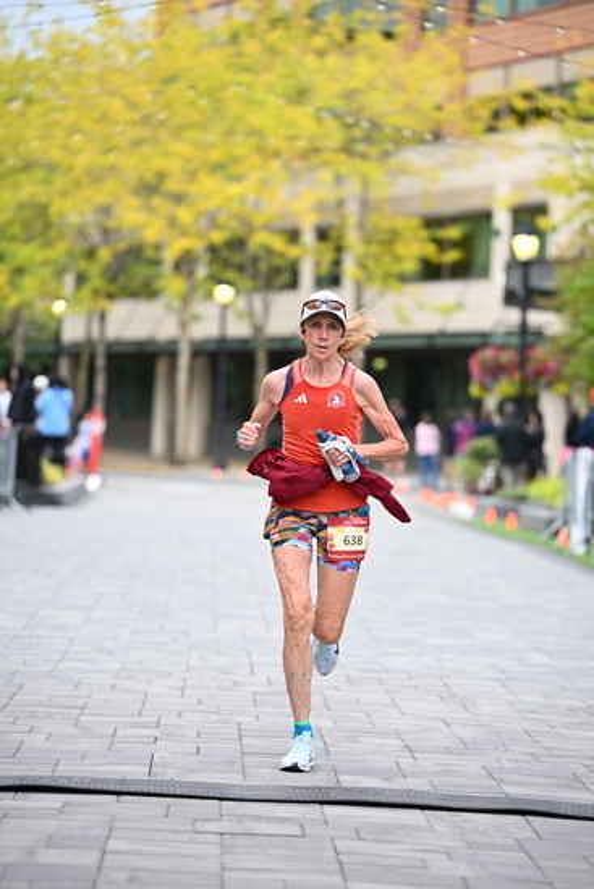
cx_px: 297
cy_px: 444
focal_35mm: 125
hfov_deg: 11.0
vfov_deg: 16.4
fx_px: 3092
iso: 1000
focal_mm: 125
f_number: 2.8
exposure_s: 1/2000
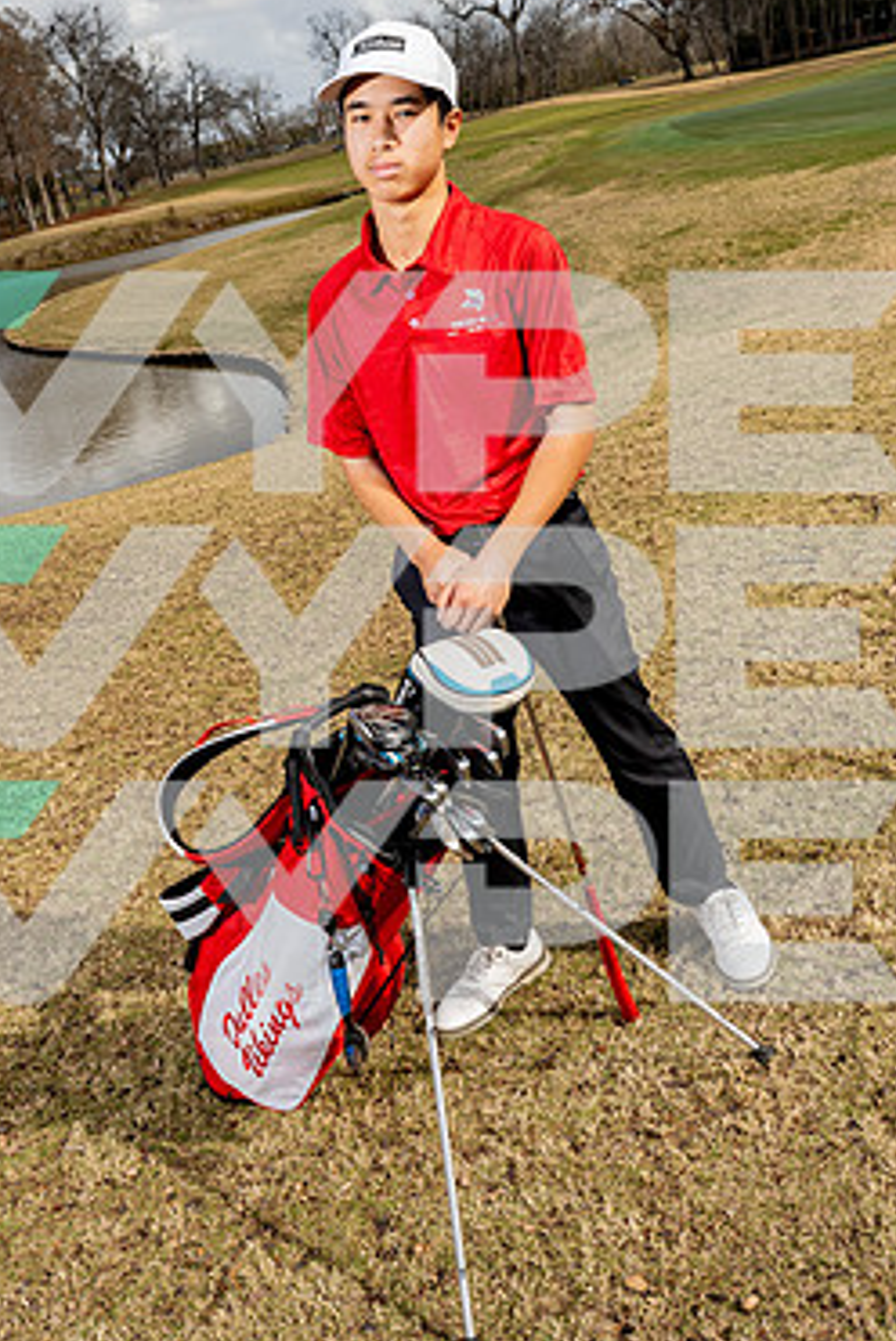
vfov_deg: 48.4
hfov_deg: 33.4
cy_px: 640
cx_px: 383
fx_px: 1490
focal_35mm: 40
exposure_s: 1/250
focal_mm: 33
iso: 100
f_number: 8
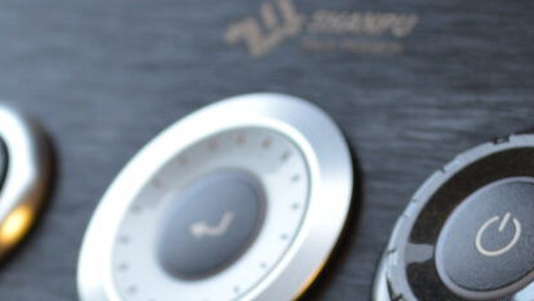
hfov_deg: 10.6
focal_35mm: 202
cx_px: 112
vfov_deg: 6.0
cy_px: 404
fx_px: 2861
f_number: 5.3
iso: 400
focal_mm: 44
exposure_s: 1/100
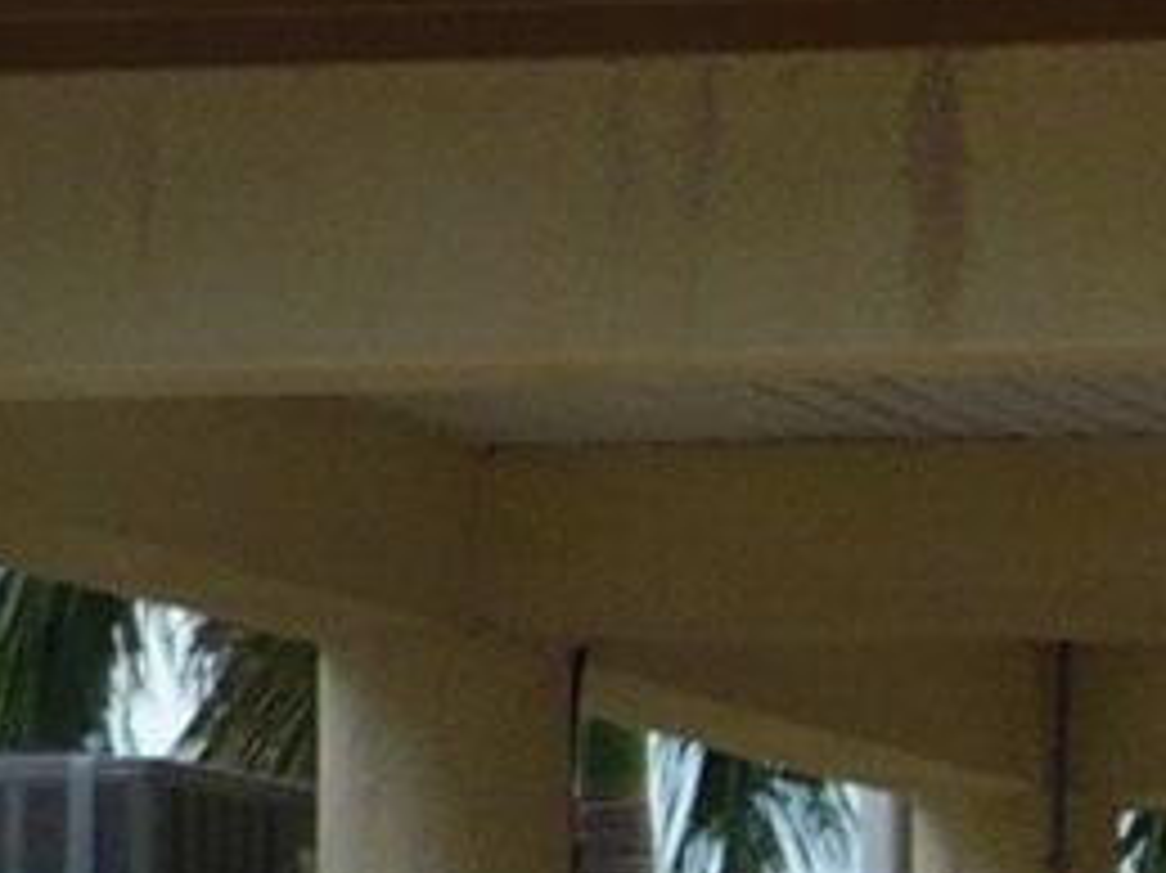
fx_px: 9865
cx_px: 3845
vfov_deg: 5.1
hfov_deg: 6.1
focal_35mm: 293
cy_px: 616
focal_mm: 6.1
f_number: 2.8
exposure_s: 1/800
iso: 100
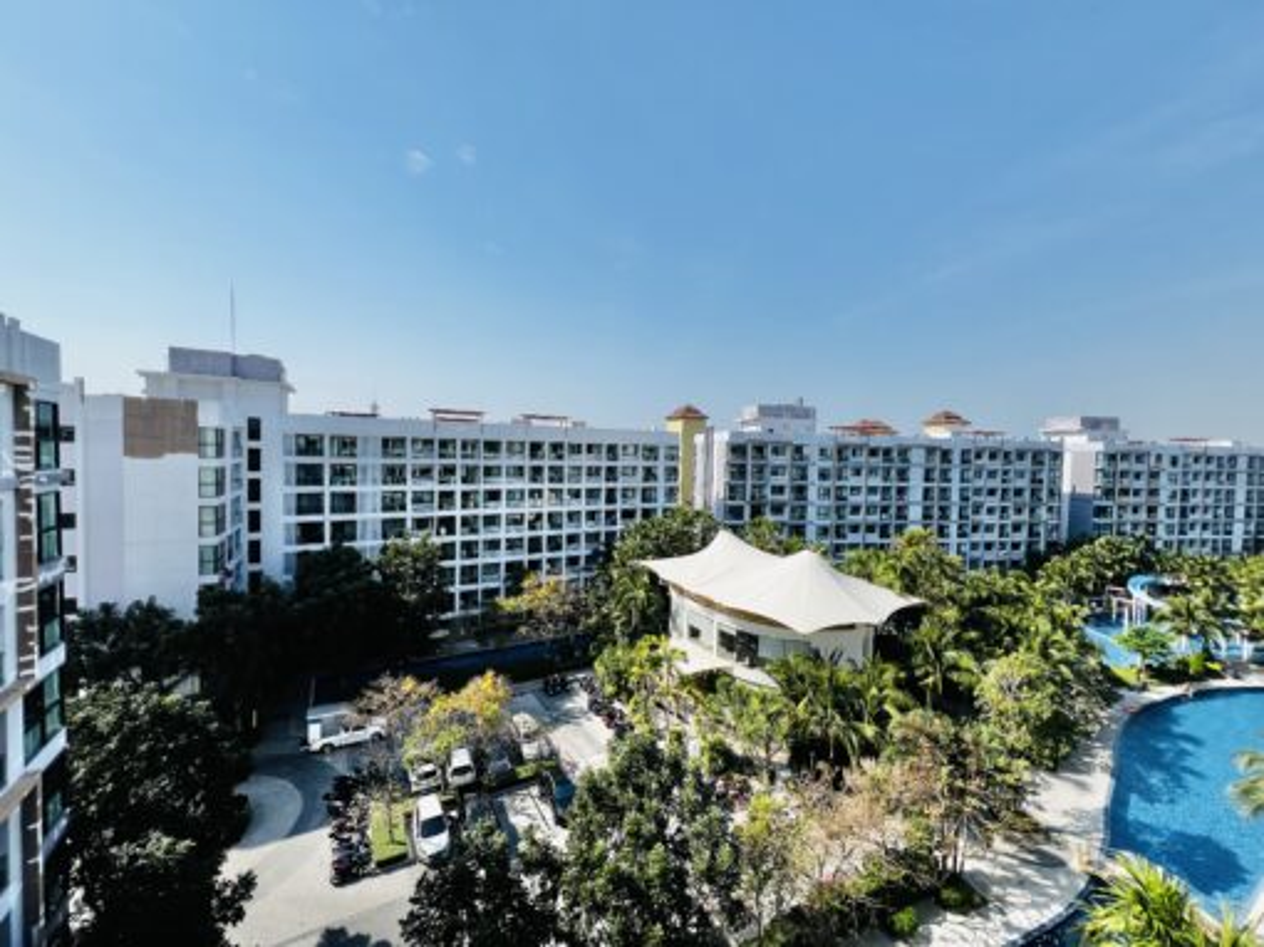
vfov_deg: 89.9
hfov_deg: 106.2
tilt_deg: -2.7
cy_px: 474
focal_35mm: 13
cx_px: 632
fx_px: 474
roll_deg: -1.4
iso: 32
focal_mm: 1.57
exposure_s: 1/2421
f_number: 1.8
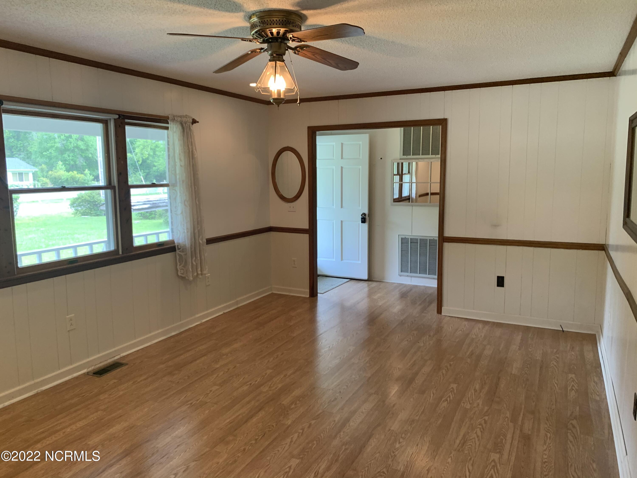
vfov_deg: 53.1
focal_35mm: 26
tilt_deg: -5.4
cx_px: 318
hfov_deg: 67.3
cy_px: 239
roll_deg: -0.2
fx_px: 478
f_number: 1.8
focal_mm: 4.25
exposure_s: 1/60
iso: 100
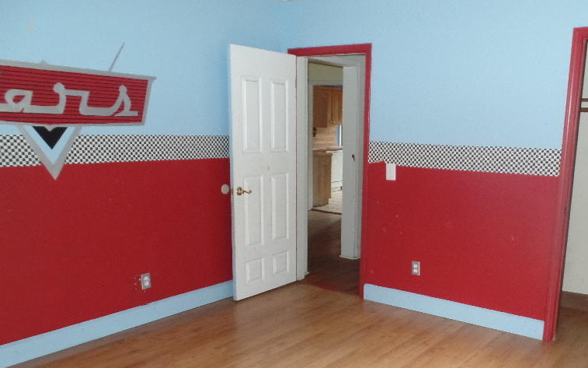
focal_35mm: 33
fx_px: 529
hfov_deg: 57.4
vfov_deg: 37.9
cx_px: 368
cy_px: 244
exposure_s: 1/30
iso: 400
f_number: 2.8
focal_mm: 4.1
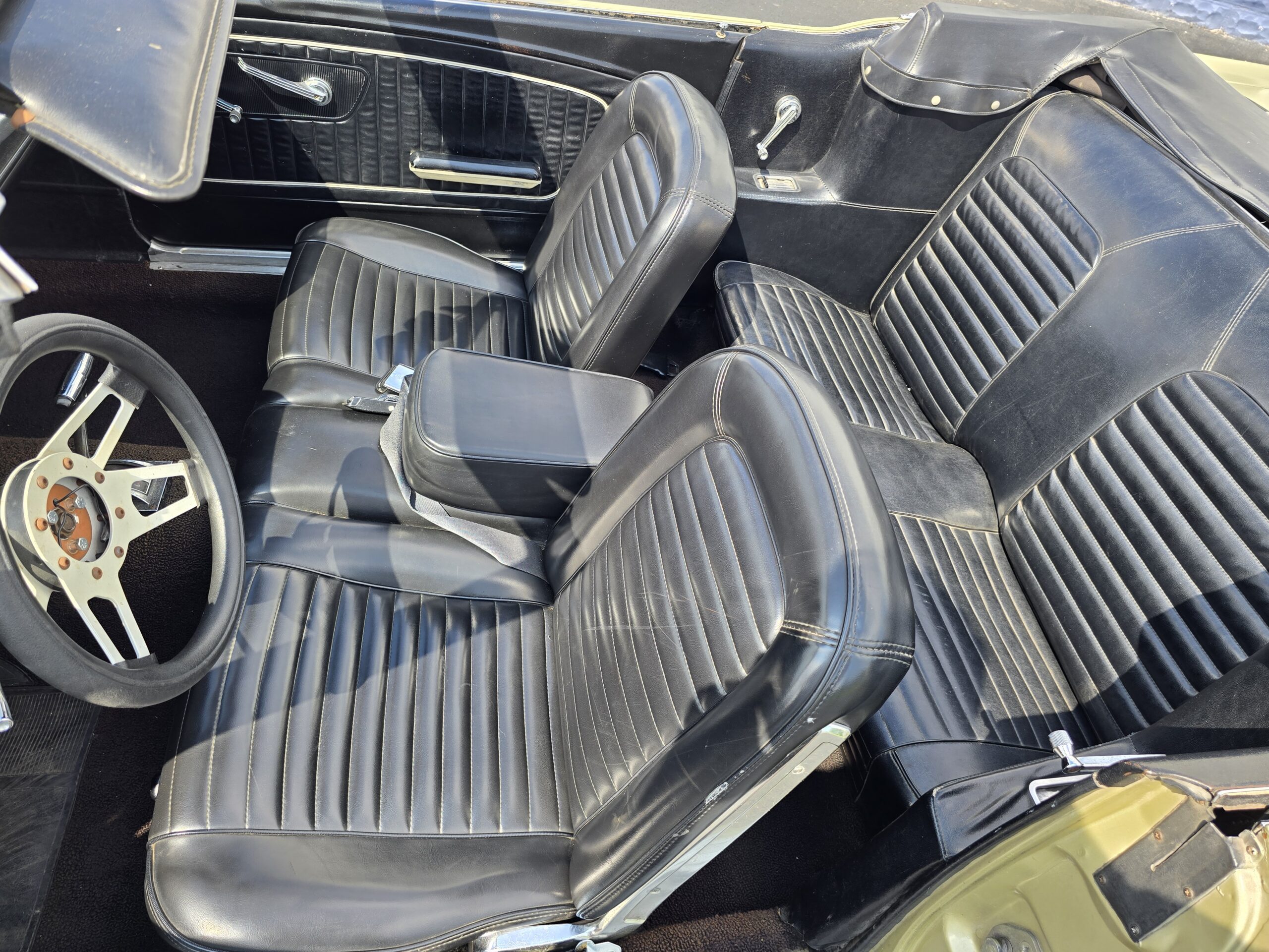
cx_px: 634
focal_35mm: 23
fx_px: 843
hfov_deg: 73.9
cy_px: 476
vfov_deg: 58.9
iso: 12
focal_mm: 6.3
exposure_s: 1/180
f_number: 1.7
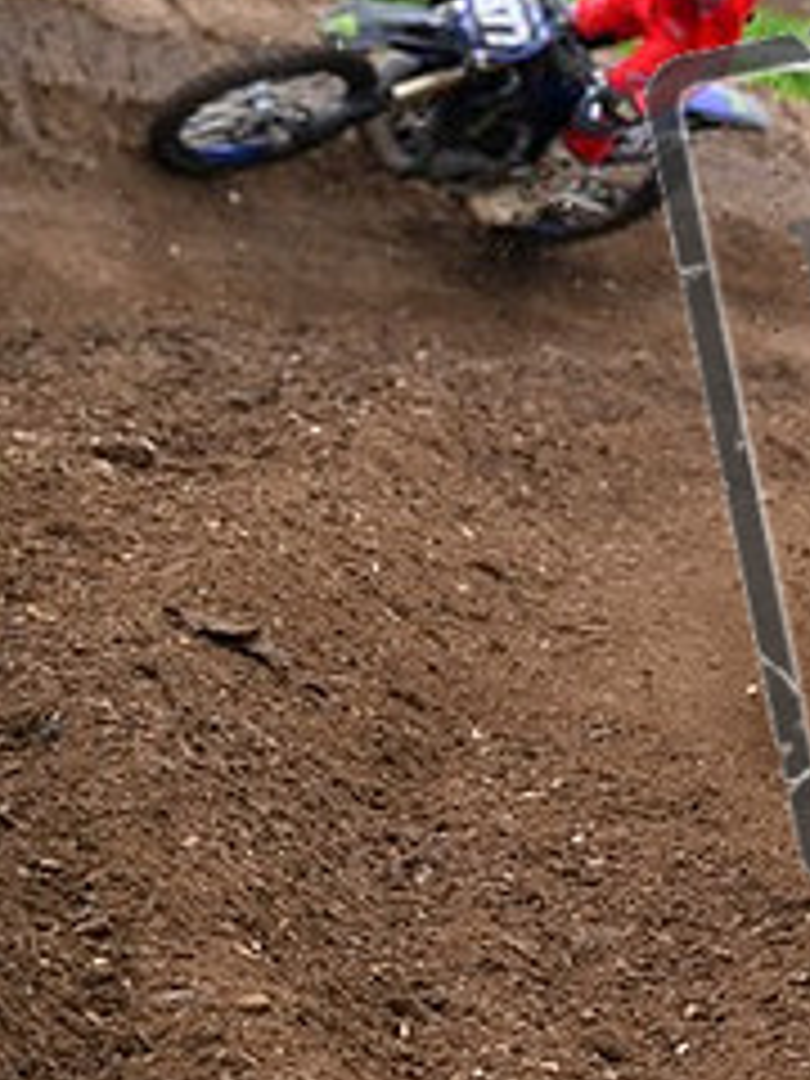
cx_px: 1296
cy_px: 412
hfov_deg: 6.1
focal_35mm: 242
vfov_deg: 8.2
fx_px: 7550
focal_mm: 104
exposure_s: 1/1000
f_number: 4
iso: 280
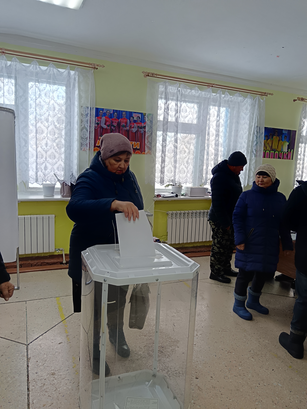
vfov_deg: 65.3
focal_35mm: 27
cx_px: 154
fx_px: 319
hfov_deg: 51.4
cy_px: 204
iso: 512
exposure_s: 1/100
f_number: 1.9
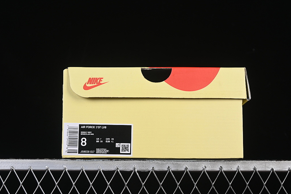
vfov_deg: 17.1
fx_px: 647
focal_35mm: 80
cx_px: 153
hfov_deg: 25.4
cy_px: 95
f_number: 8
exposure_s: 1/60
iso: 160
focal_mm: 50
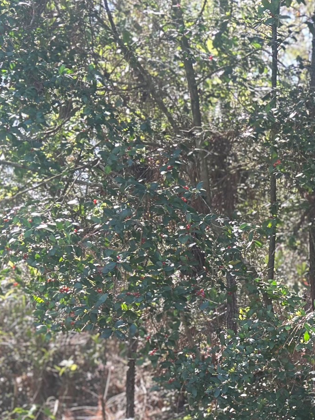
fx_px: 1323
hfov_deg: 12.9
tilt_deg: +2.5
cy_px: 318
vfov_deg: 17.9
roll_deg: -0.3
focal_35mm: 109
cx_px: 472
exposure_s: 1/172
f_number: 1.78
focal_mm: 6.86
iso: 100
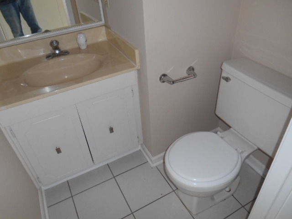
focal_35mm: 26
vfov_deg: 53.1
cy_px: 110
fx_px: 219
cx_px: 146
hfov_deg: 67.3
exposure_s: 1/25
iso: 80
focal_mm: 4.7
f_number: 3.4
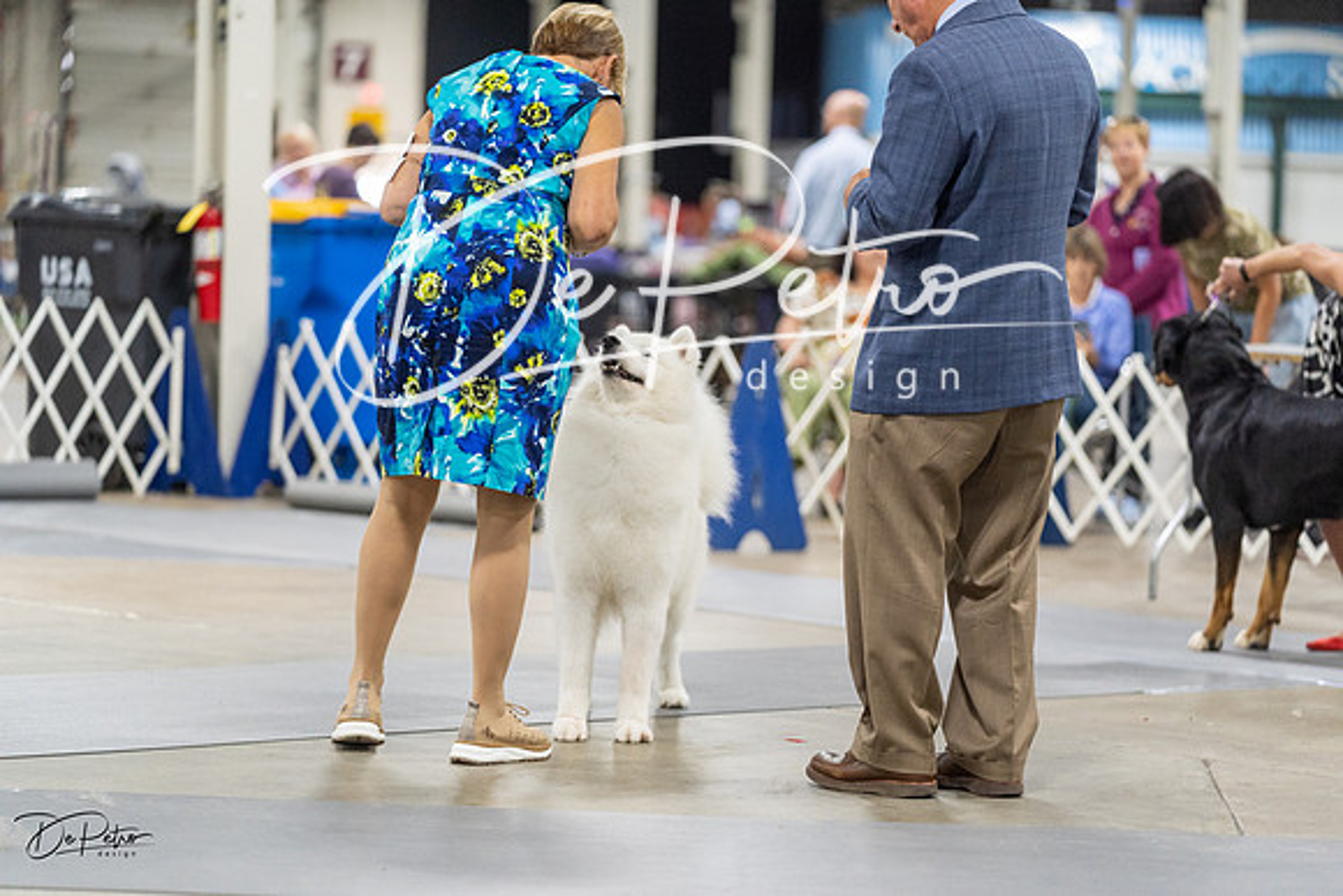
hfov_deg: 16.6
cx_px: 672
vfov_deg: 11.2
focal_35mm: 123
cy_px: 448
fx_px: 4589
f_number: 2.8
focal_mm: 123
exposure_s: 1/160
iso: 2500
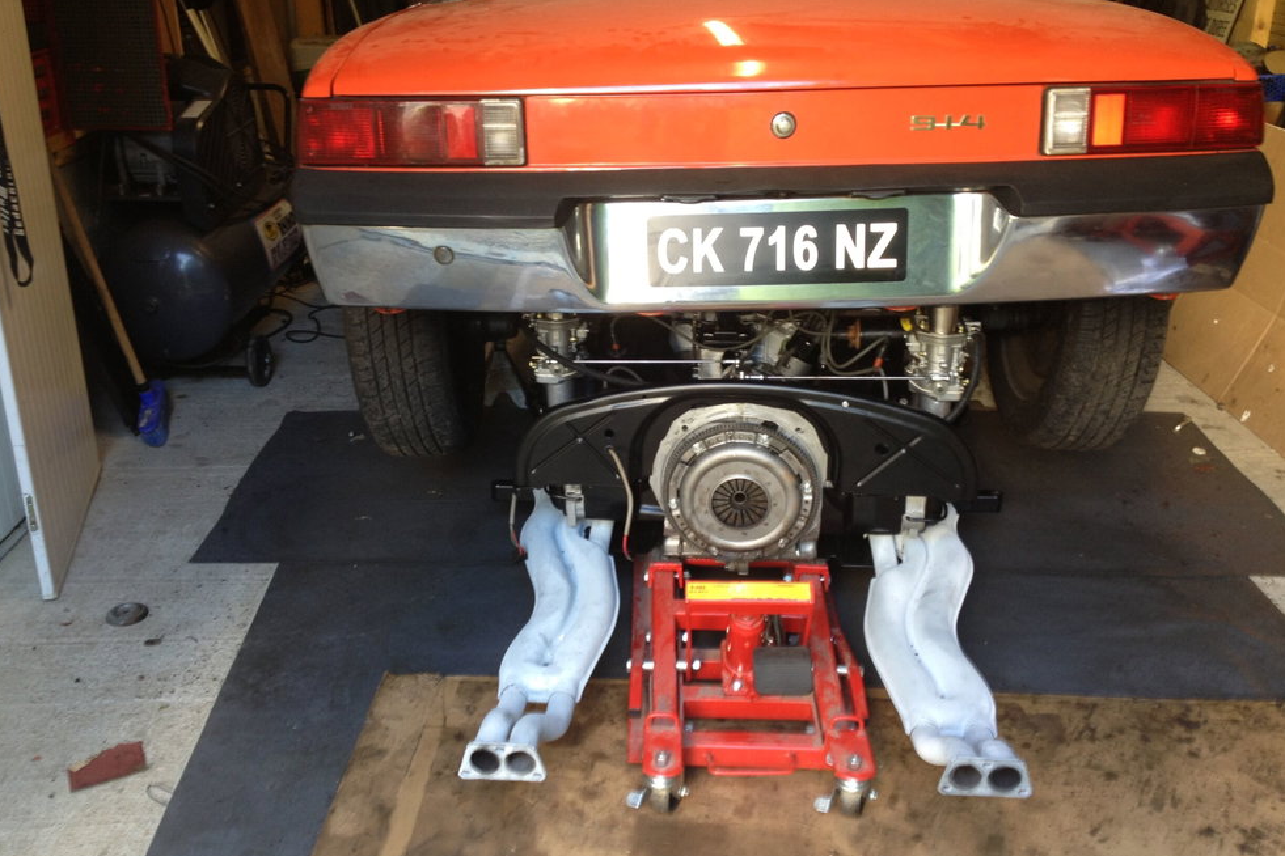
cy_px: 436
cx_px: 642
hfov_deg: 50.7
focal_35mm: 38
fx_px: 1356
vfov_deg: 35.1
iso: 50
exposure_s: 1/20
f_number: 2.4
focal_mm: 4.28
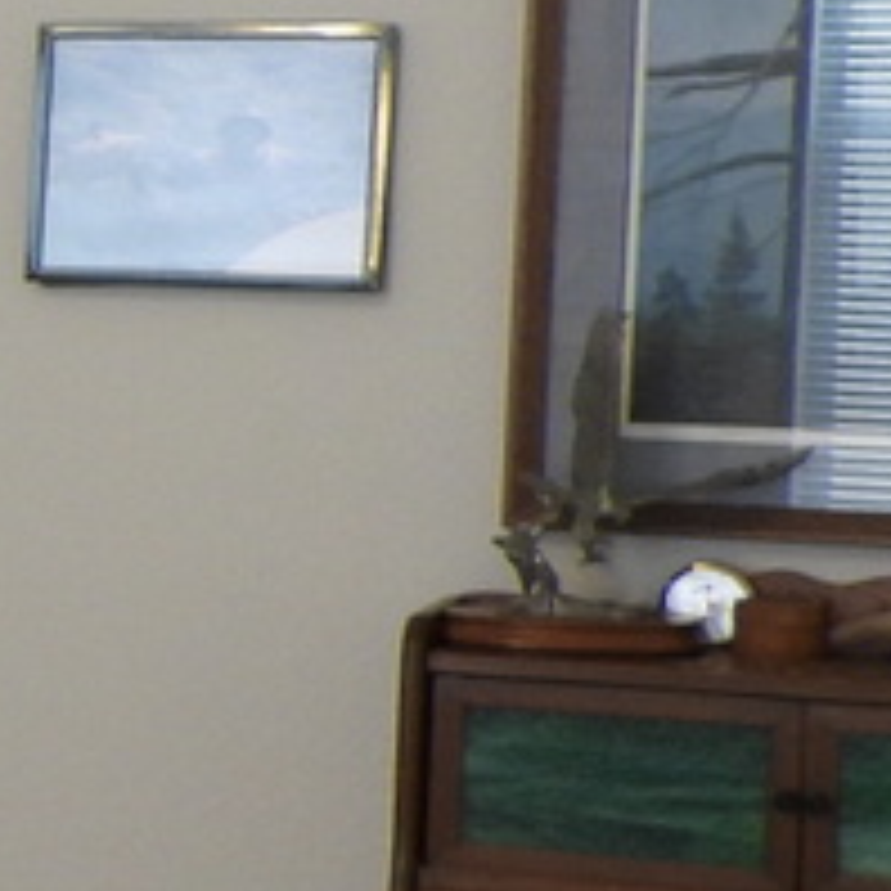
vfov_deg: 11.3
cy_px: 482
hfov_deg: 8.6
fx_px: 4485
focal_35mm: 154
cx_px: -2102
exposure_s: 1/30
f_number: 2.8
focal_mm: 4.3
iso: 110
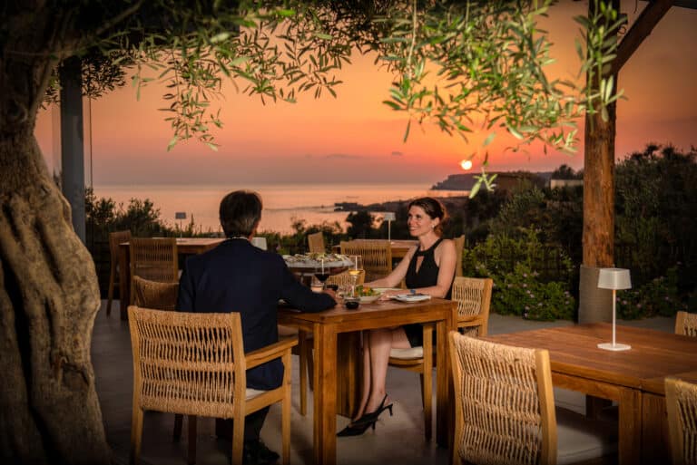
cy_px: 232
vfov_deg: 27.0
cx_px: 348
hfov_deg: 39.6
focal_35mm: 50
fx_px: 969
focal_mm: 50
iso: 100
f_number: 4
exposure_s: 1/250
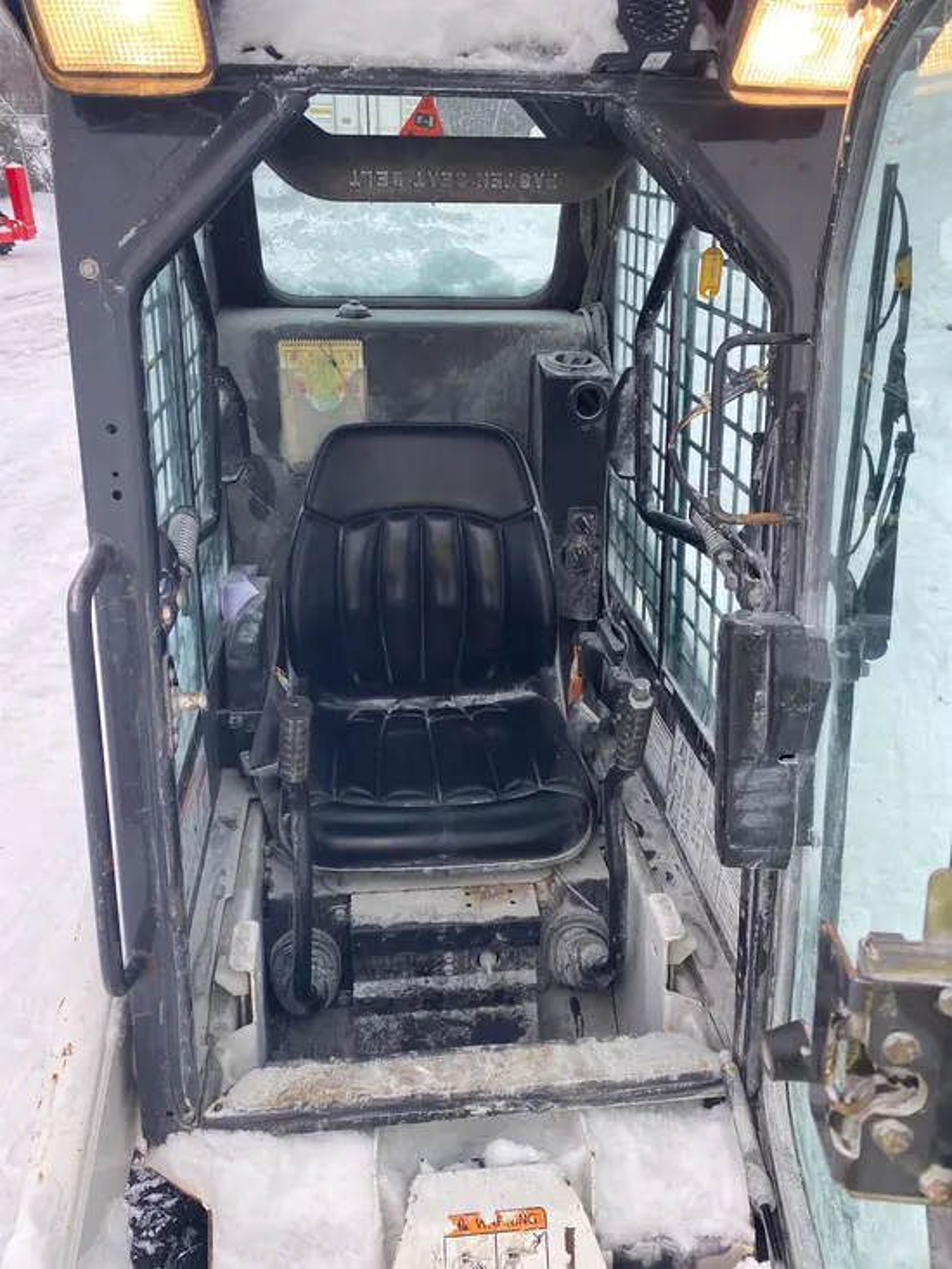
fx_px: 953
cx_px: 476
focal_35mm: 26
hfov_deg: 53.1
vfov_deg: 67.3
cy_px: 634
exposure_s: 1/362
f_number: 1.8
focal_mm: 4.25
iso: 32
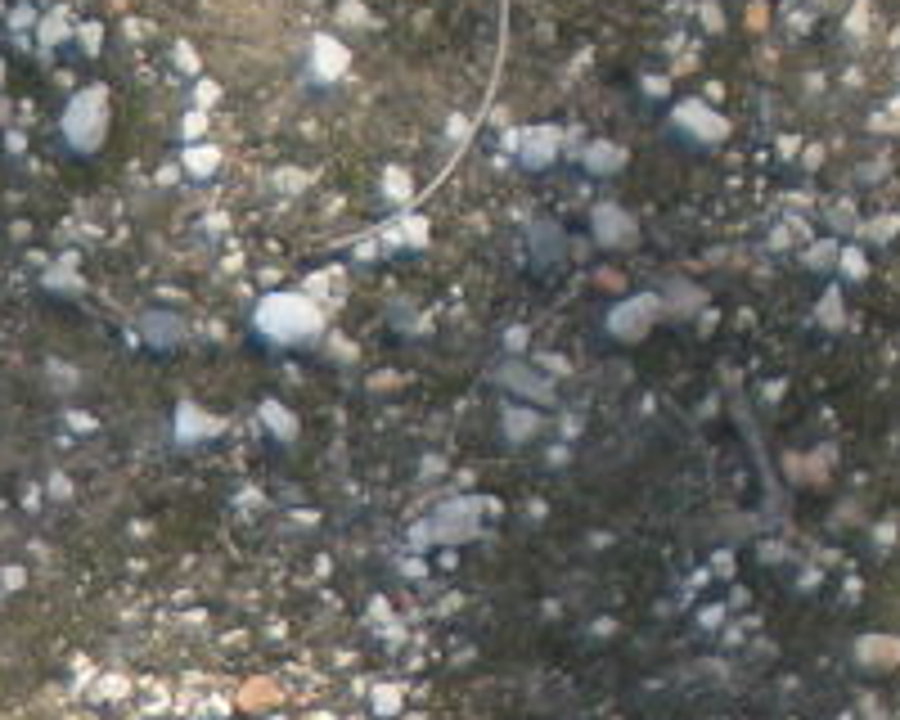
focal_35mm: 215
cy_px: 1264
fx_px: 5727
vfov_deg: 7.0
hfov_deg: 8.6
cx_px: -783
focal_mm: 7.4
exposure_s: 1/238
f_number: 3.5
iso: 200
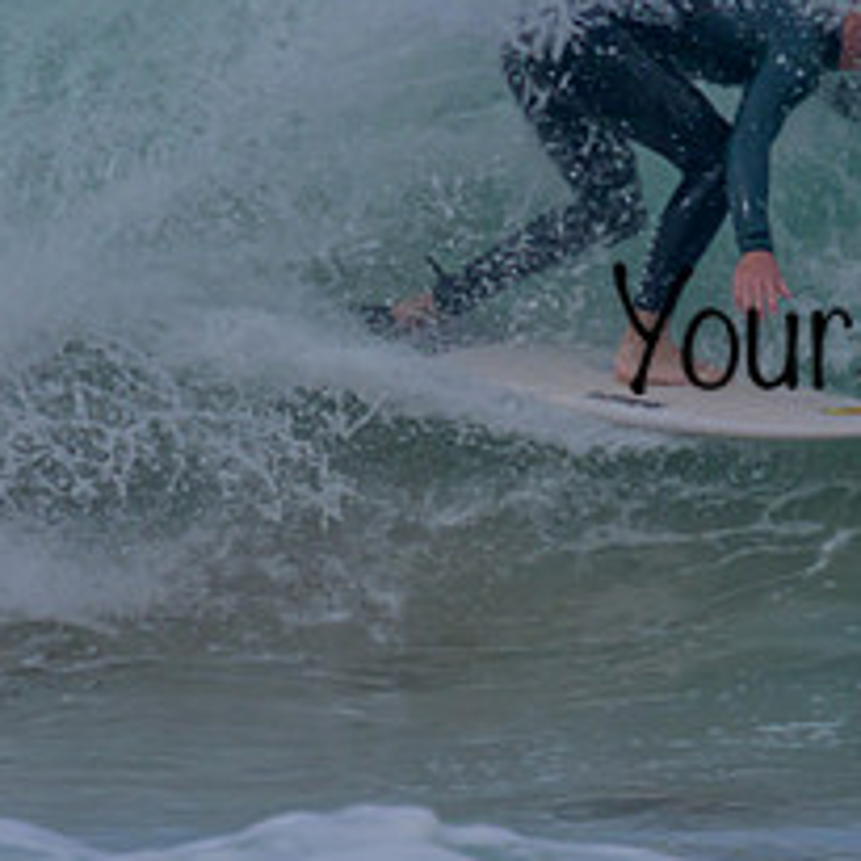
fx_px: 72799
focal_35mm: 2587
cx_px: 672
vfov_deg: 0.7
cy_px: 485
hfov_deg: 0.7
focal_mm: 800
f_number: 11
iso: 450
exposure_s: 1/2000
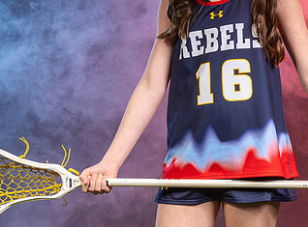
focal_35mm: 212
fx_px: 1876
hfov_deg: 9.4
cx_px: 225
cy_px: 70
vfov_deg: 6.9
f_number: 7.1
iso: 64
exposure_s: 1/200
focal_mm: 87
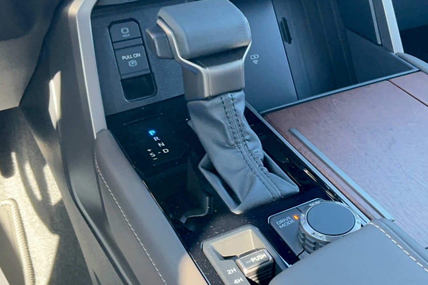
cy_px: 146
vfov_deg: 32.6
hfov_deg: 47.1
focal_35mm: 41
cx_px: 263
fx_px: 487
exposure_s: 1/60
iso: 125
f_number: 1.8
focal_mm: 3
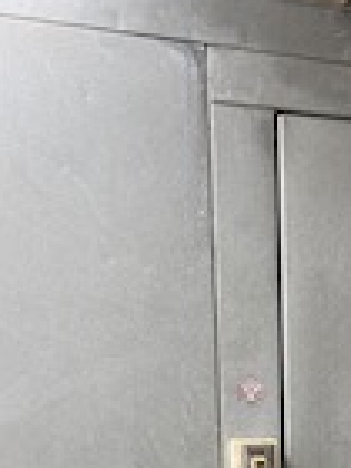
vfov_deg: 25.7
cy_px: 572
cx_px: 311
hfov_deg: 21.5
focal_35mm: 67
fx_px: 906
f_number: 1.6
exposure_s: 1/60
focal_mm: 5.96
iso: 100
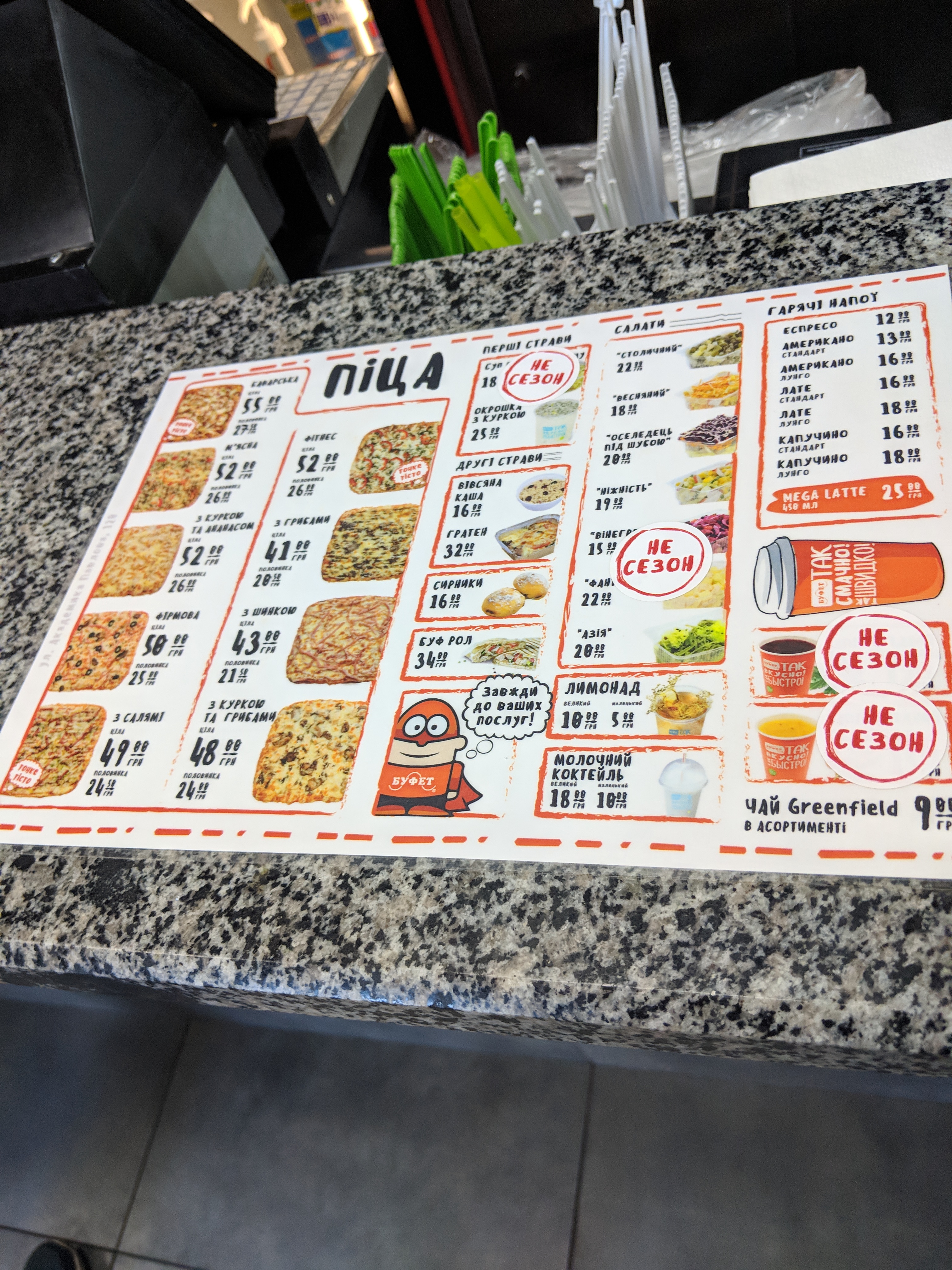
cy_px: 635
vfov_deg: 65.3
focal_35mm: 27
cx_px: 476
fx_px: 990
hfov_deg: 51.4
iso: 227
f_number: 1.8
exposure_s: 1/108
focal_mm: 4.44
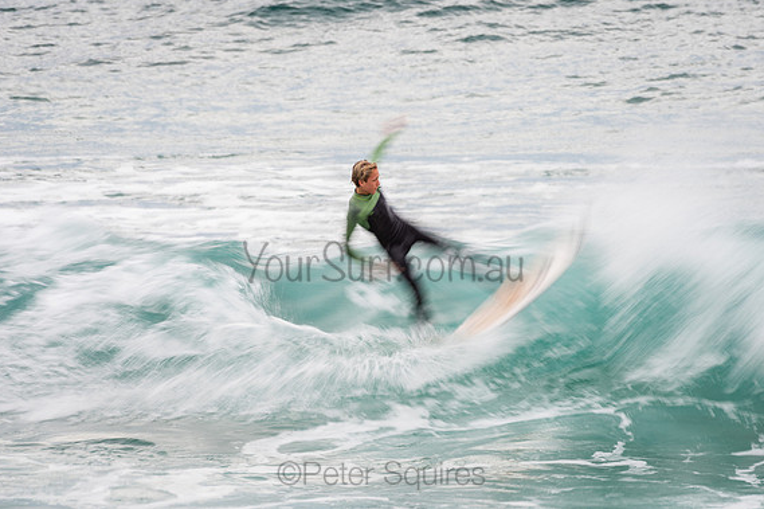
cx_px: 381
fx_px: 10820
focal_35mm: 510
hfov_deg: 4.0
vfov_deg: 2.7
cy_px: 250
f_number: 13
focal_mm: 500
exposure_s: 1/20
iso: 64
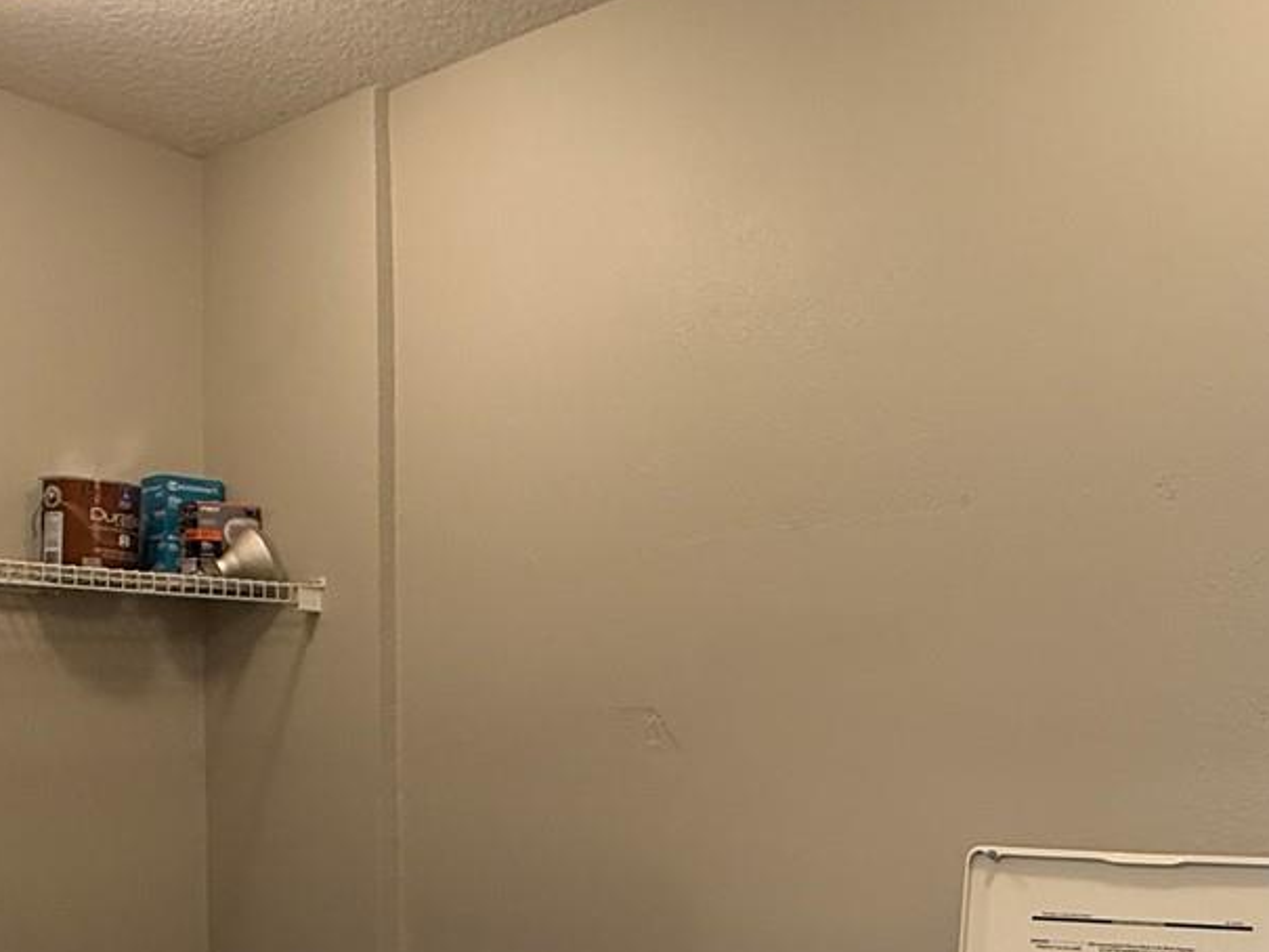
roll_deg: +1.3
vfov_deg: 37.8
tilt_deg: +0.8
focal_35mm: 37
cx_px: 994
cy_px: 698
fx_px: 1357
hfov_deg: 47.7
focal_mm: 2.22
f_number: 2.2
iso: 200
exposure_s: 1/60
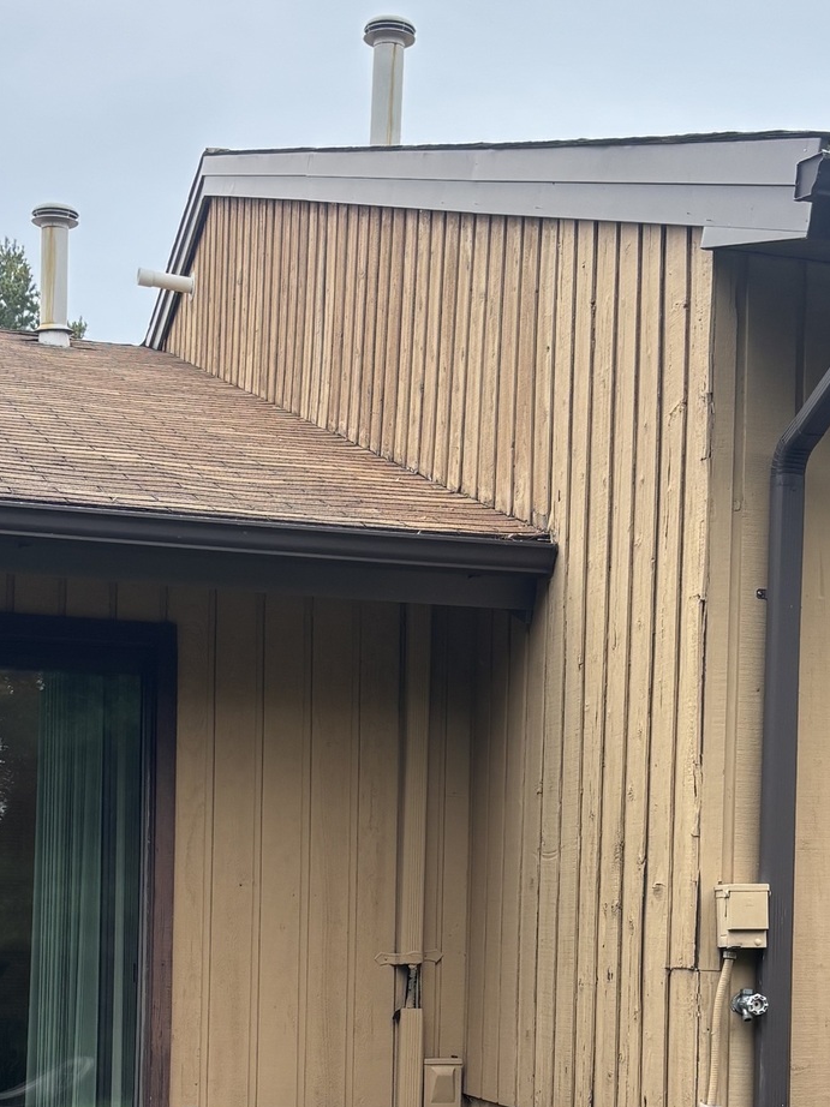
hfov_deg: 22.6
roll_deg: -0.3
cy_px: 893
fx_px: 2079
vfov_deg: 29.1
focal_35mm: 65
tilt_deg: -0.6
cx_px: 380
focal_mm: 5.96
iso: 50
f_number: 1.6
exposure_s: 1/539
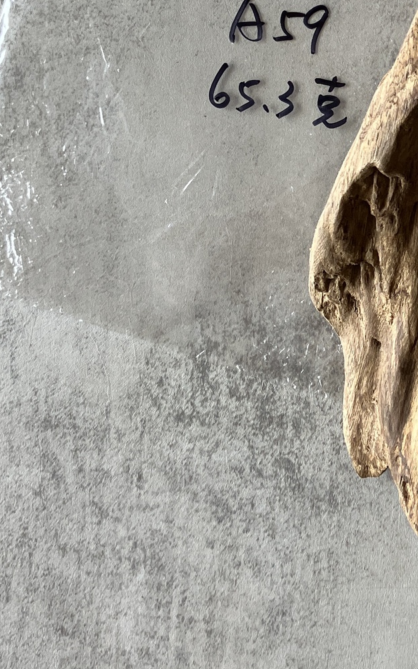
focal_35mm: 71
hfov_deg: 17.5
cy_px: 131
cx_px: 495
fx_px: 1294
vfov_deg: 28.3
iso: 80
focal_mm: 3.99
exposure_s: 1/106
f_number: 1.8
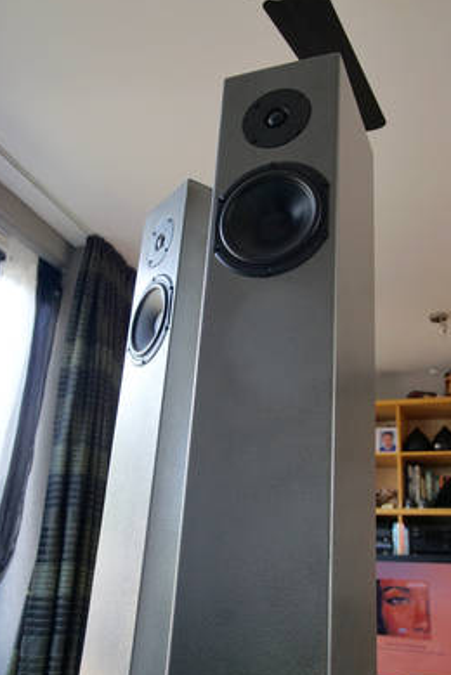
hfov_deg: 36.0
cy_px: 337
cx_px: 225
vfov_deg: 51.9
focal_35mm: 37
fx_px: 694
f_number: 5
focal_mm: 24
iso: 500
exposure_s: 1/60
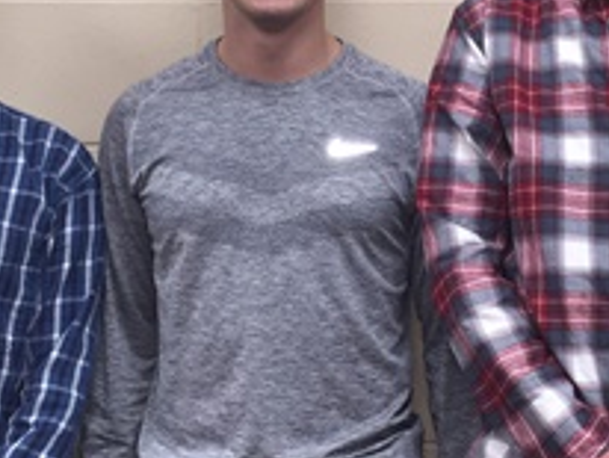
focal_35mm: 90
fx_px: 1585
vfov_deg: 16.4
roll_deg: +0.1
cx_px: 517
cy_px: 225
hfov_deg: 21.4
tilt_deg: -1.9
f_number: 2.2
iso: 50
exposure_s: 1/30
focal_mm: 4.15
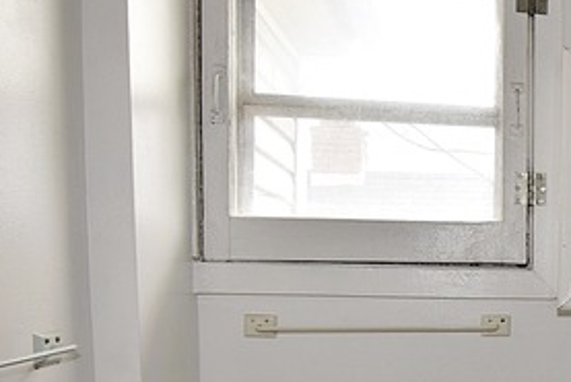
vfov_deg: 34.0
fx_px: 605
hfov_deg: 42.2
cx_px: 596
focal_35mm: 38
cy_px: 298
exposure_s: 1/125
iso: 220
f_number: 5.6
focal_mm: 11
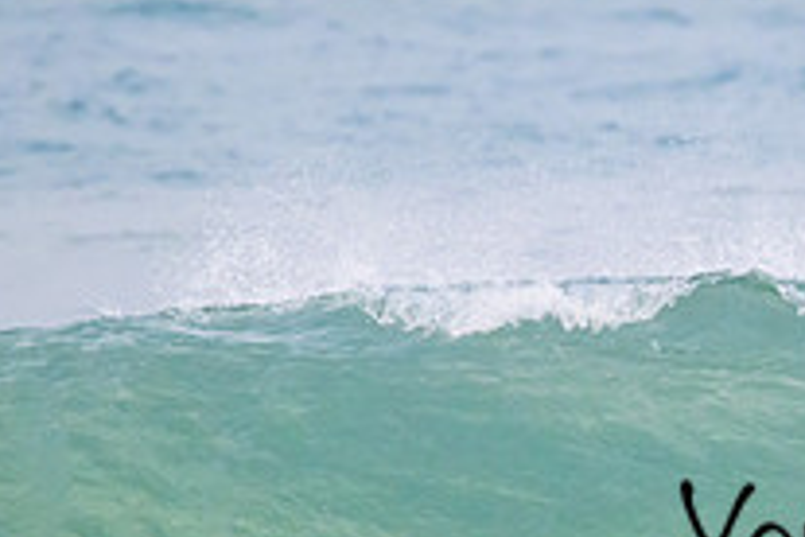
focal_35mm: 1786
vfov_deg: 0.8
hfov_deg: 1.2
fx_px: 39934
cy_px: 508
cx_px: 1081
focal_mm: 610
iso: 5000
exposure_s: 1/2000
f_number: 11
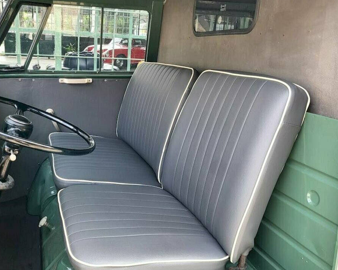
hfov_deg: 52.5
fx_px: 340
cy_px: 146
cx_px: 137
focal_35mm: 34
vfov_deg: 43.3
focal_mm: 5.4
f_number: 1.8
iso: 64
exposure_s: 1/100
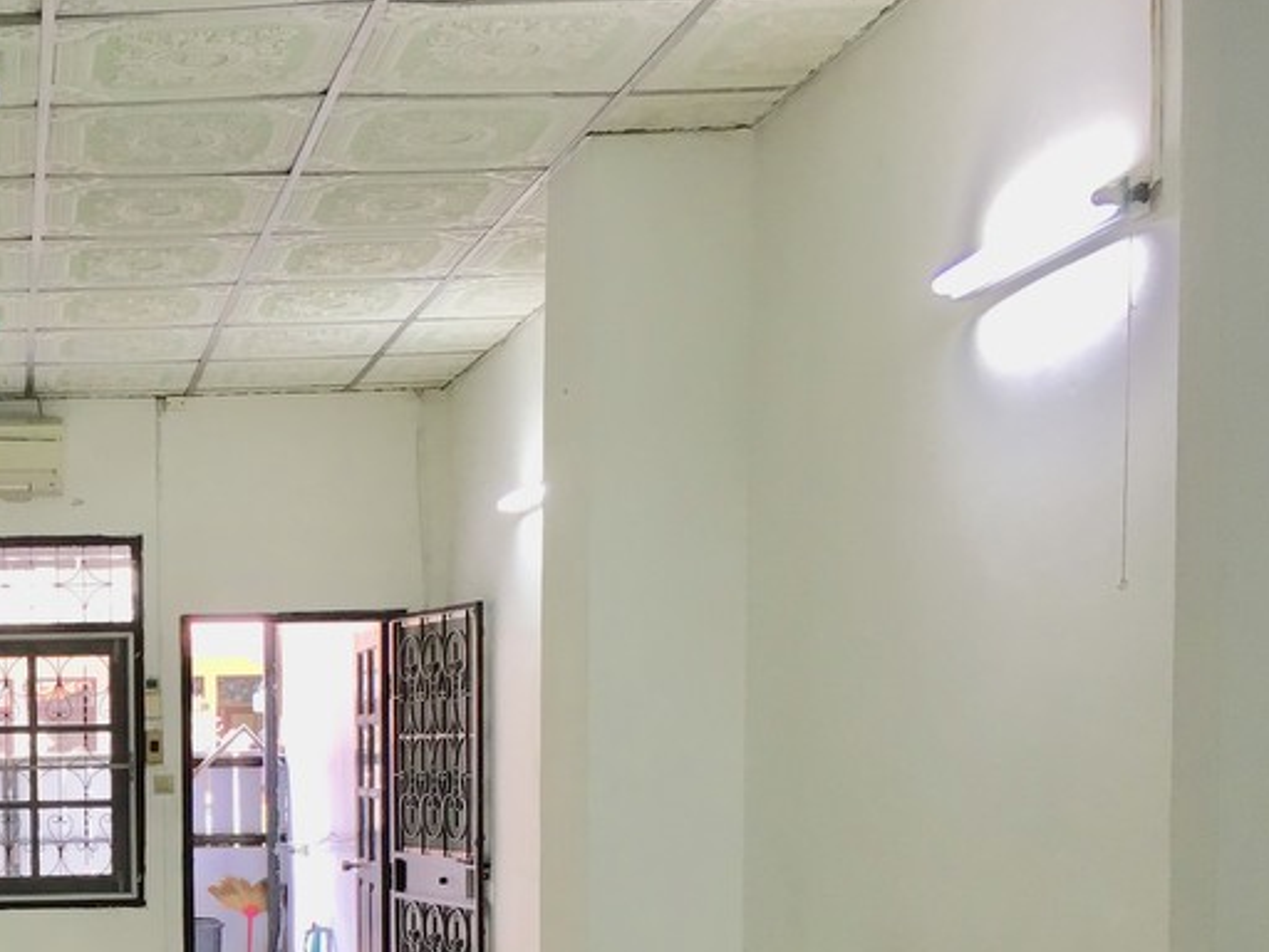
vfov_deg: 24.3
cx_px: 10
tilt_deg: -6.5
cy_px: 917
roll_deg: +0.6
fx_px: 2126
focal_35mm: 58
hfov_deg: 30.9
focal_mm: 4.15
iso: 40
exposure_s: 1/33
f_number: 2.2
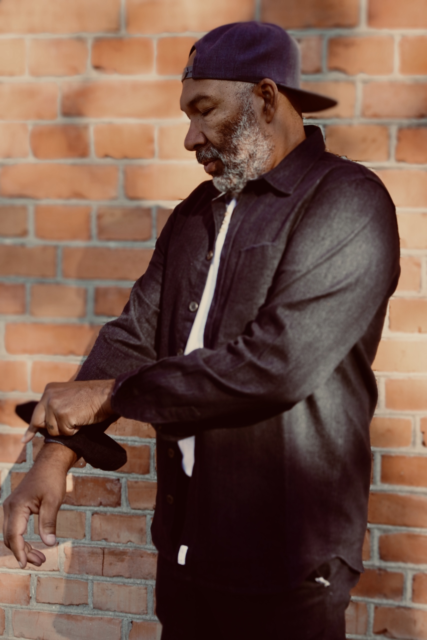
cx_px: 214
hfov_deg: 33.0
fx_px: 720
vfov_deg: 47.9
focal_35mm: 40
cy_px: 320
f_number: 4.5
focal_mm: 27
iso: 125
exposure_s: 1/160
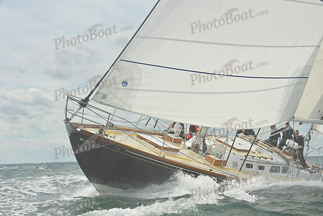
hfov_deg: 28.8
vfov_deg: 19.5
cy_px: 108
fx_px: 628
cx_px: 162
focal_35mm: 70
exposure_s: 1/1250
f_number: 10
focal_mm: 70
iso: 320
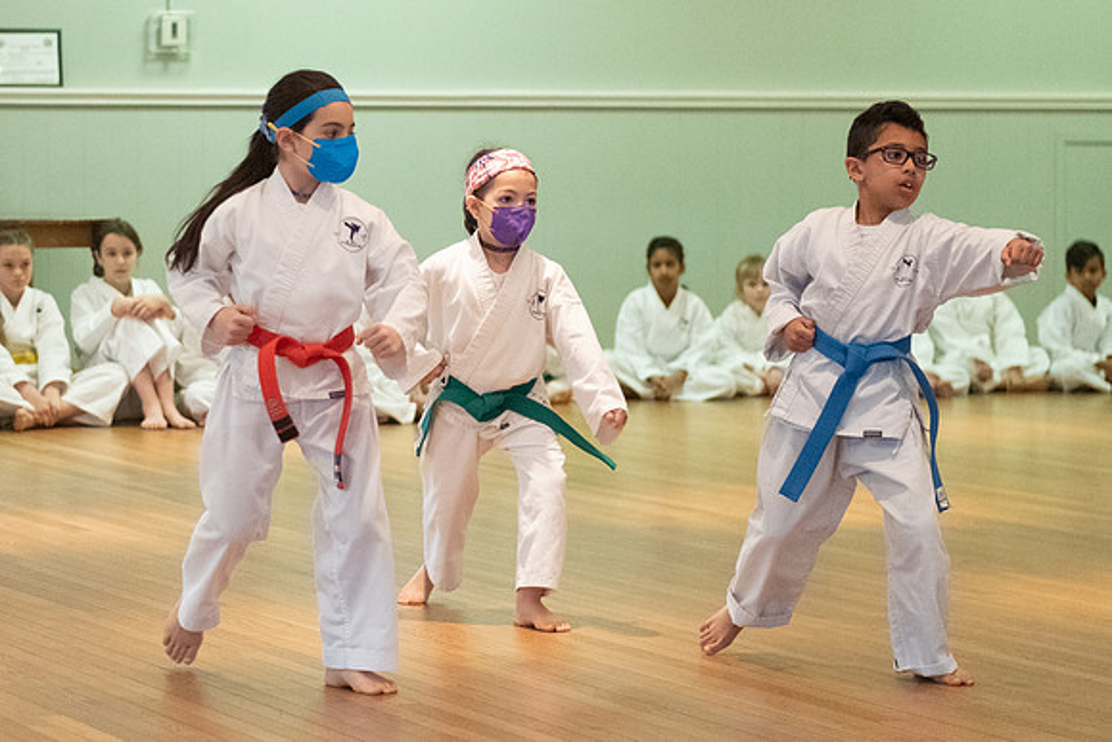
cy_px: 323
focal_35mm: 136
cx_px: 352
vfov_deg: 10.1
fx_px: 4211
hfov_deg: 15.0
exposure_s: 1/500
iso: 3200
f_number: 2
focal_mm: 50
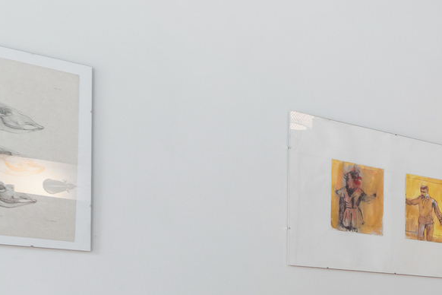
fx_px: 810
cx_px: 856
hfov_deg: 19.5
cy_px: 365
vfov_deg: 19.3
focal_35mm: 66
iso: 250
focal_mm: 16
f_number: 11
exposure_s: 1/4
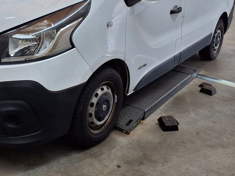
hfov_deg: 42.0
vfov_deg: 32.0
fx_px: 299
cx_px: 68
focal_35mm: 44
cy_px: 37
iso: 64
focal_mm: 3.58
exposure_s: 1/120
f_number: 1.9
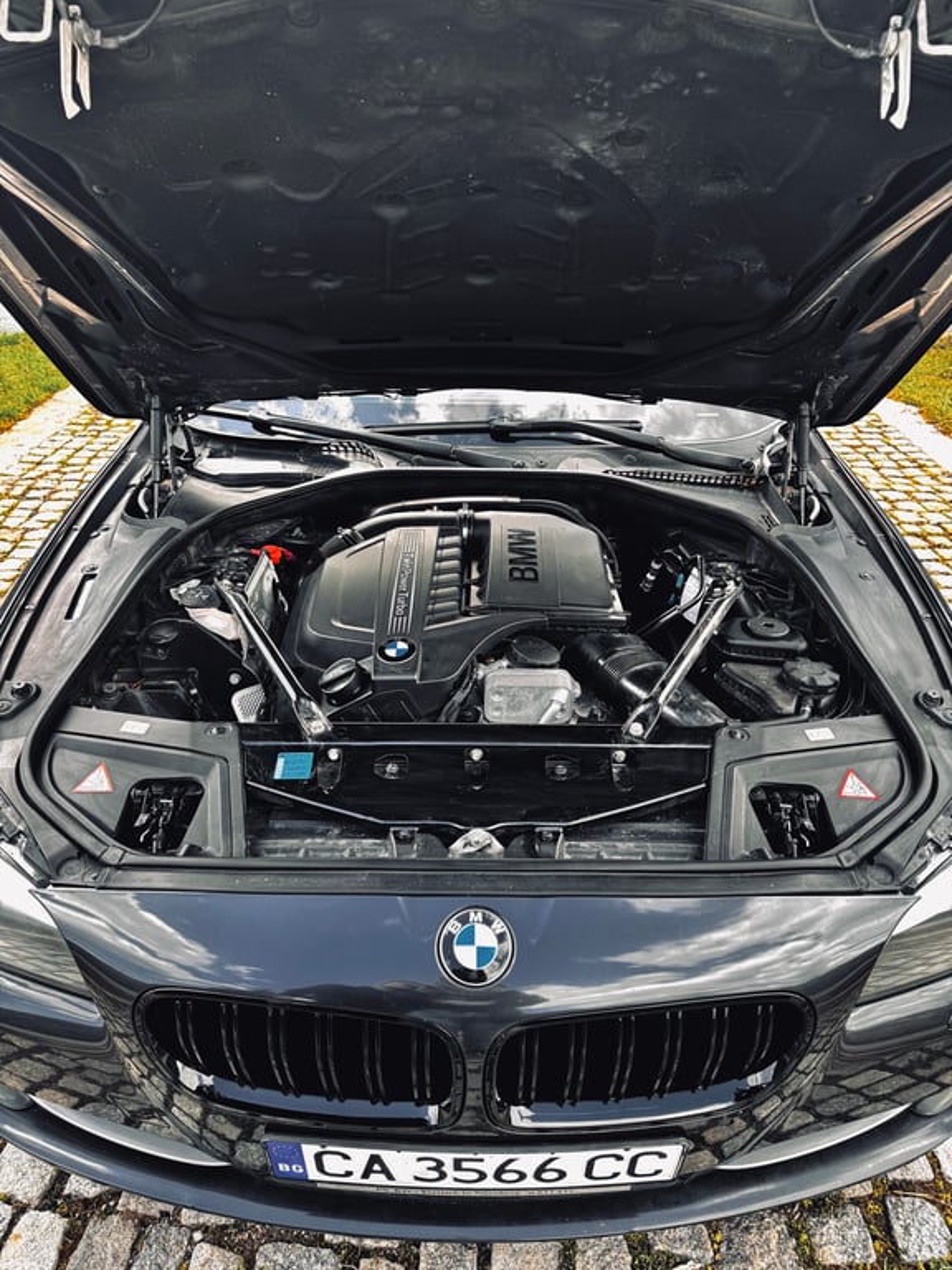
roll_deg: -1.5
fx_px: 880
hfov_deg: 56.8
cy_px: 635
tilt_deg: -29.8
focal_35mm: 24
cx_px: 476
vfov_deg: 71.6
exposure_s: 1/340
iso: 80
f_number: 1.78
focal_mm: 6.76
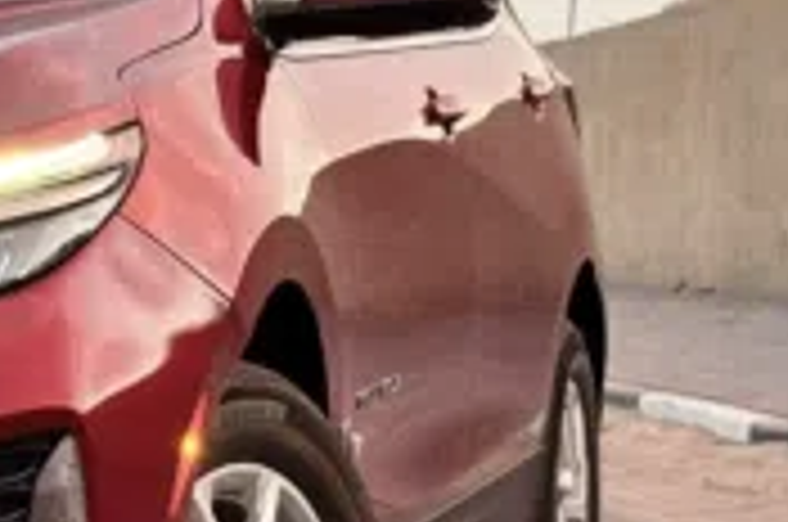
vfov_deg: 7.5
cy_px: 284
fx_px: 3998
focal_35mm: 183
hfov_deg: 10.9
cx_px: -311
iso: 80
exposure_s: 1/51
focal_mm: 6.76
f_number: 1.78
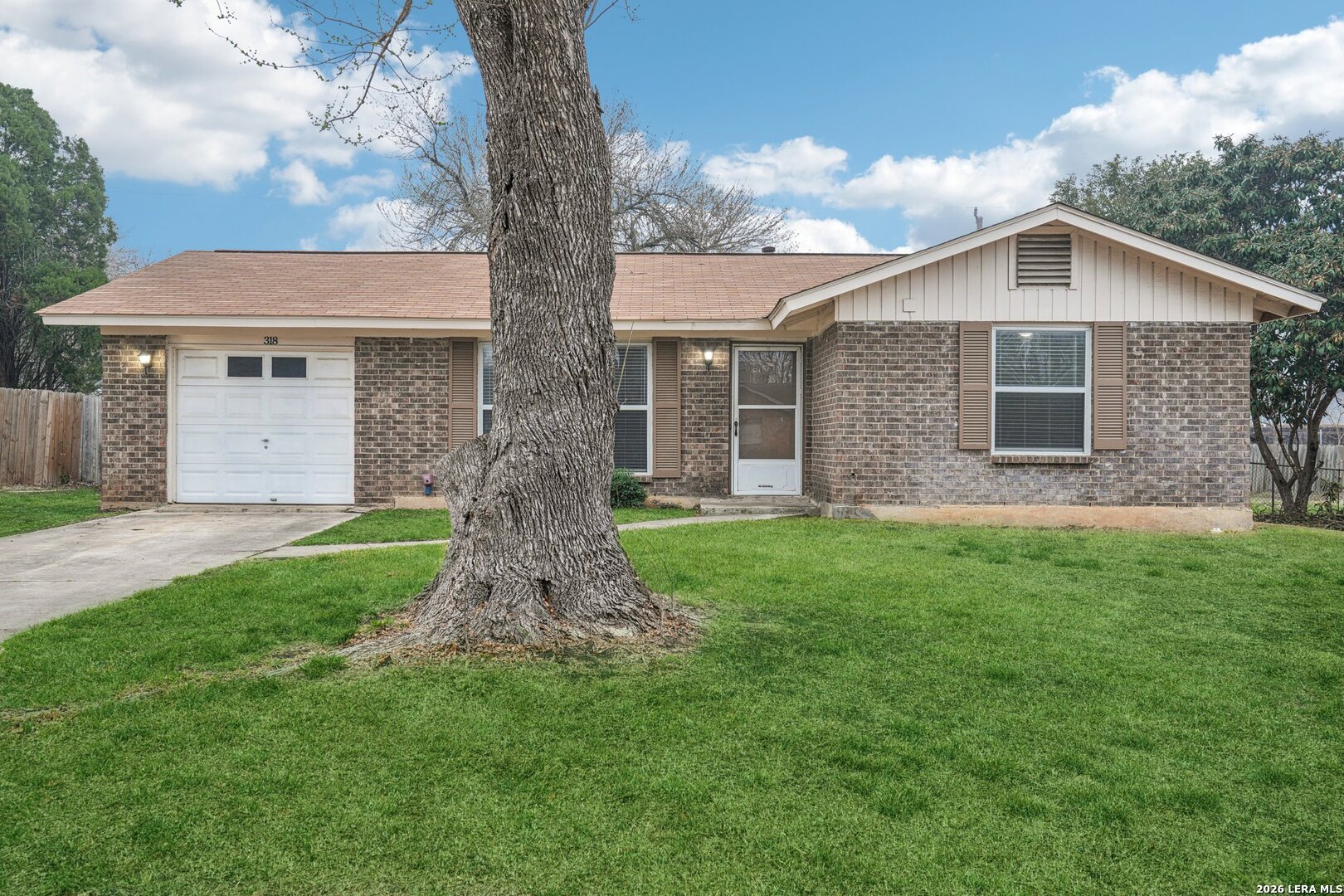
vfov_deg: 42.3
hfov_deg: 60.3
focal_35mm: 31
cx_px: 672
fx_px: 1157
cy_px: 448
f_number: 8
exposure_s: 1/10
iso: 200
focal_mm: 31
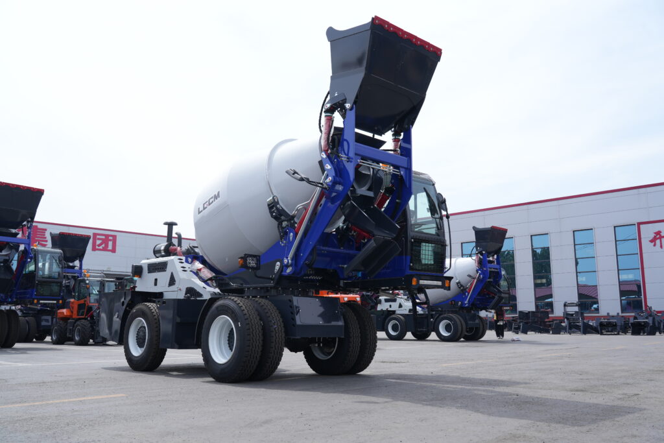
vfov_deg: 41.1
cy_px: 222
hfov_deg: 58.7
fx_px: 590
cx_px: 332
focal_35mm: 32
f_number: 8
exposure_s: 1/200
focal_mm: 32
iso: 100
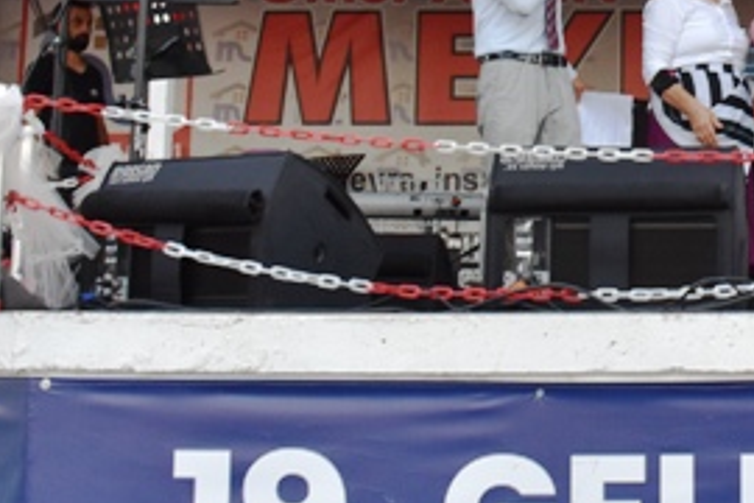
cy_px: -7
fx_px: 1675
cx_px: 765
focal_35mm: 80
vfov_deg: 16.7
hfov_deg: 24.2
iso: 800
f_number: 6.3
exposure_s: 1/160
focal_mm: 18
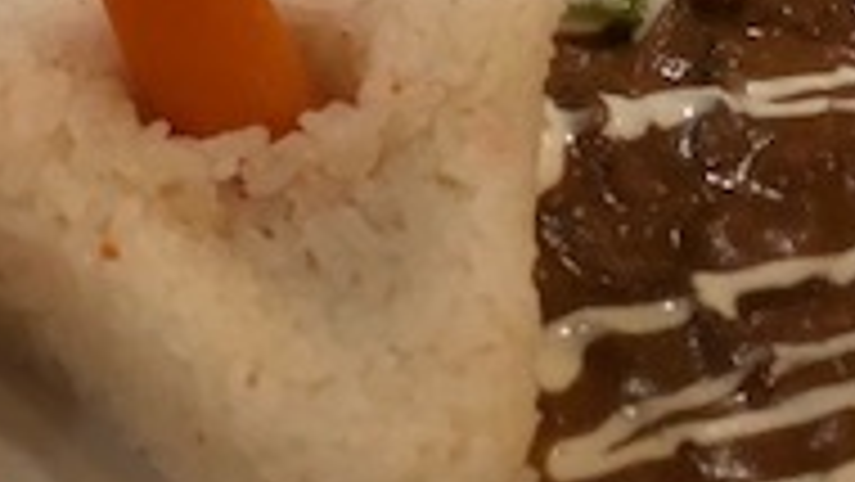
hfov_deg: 20.2
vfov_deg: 11.5
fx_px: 2336
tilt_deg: -44.8
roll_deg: +0.9
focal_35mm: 103
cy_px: -104
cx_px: 18
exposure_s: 1/4
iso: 125
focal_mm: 3.99
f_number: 1.8
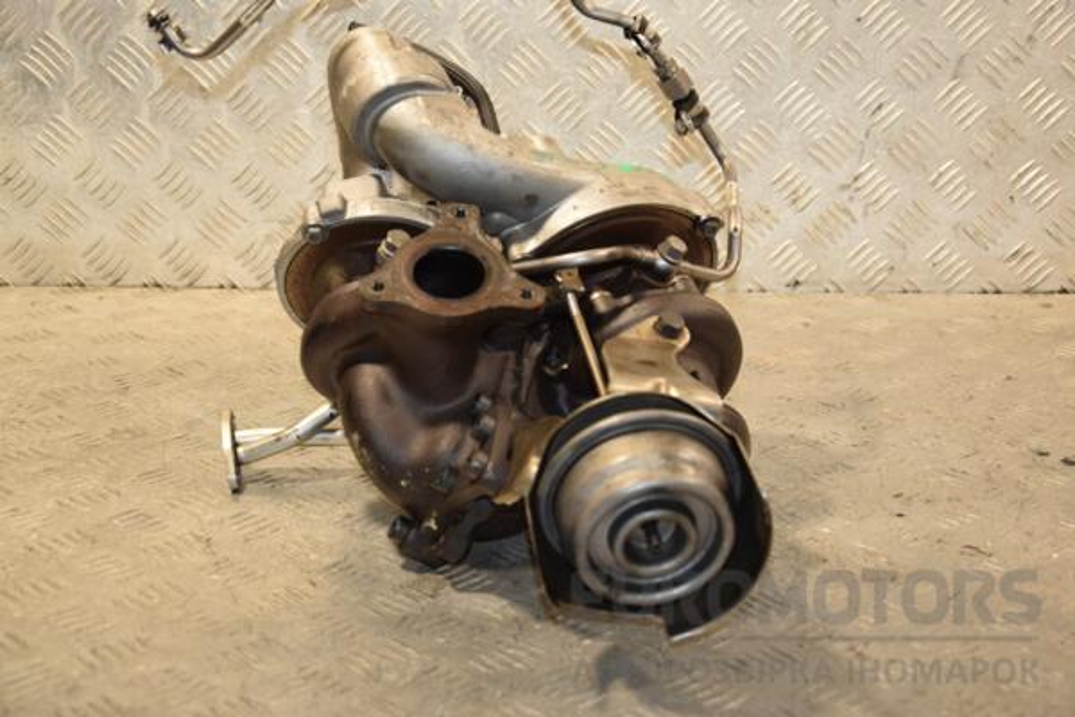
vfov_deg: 21.6
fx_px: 1881
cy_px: 358
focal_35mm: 63
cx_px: 538
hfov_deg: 31.9
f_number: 4.8
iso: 800
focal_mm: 42
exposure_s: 1/200
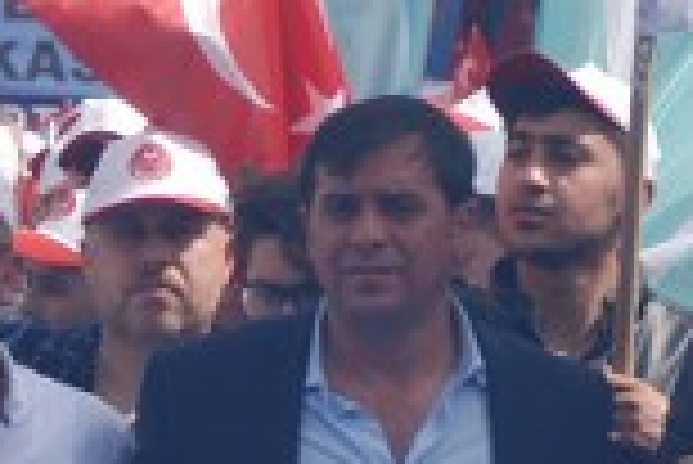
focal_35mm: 507
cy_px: -167
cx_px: 824
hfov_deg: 4.1
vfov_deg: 2.7
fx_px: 9761
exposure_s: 1/500
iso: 125
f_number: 5.6
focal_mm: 65
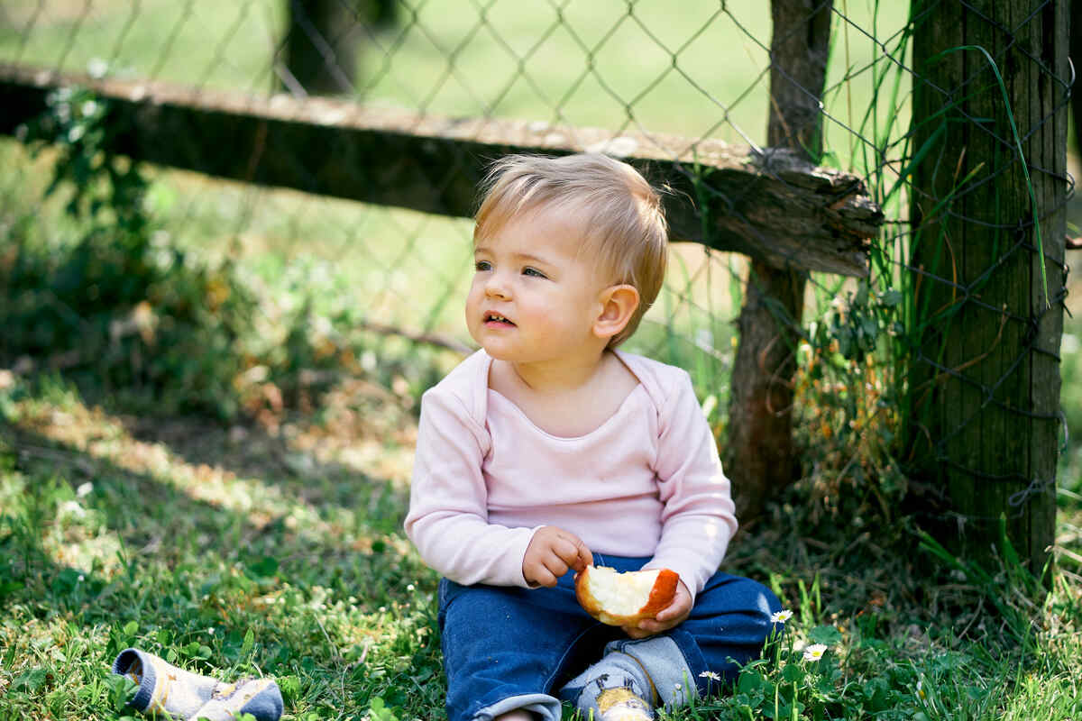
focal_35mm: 85
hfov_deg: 23.9
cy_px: 360
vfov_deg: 16.1
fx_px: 2555
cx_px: 541
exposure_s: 1/2500
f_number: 1.8
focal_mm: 85
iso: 100
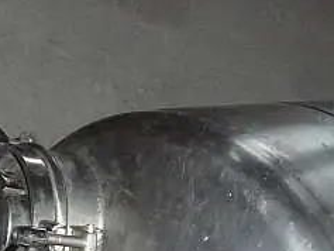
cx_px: 278
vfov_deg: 12.0
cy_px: 376
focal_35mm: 118
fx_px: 1139
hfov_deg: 16.5
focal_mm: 5.2
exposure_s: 1/30
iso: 400
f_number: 2.8
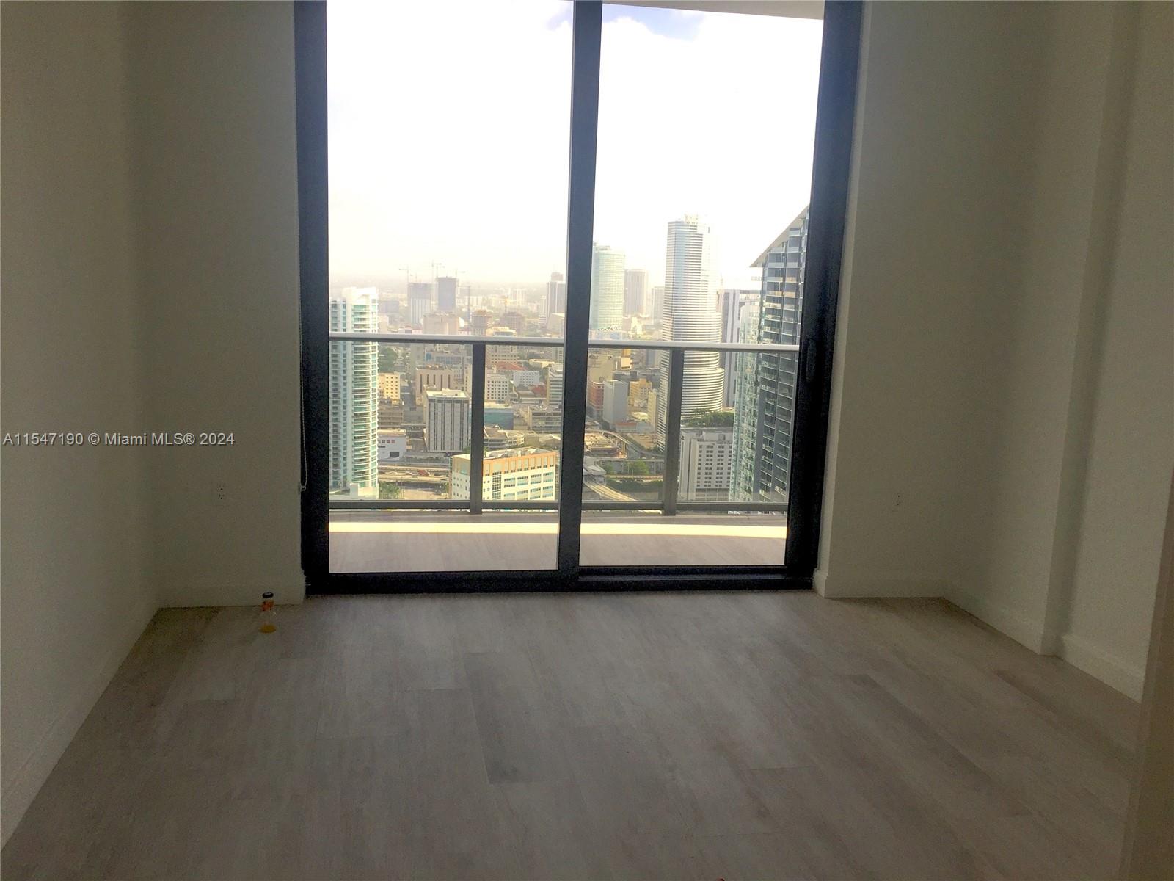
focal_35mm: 29
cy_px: 440
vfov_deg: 48.2
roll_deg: -2.7
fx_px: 984
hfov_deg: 61.7
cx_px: 587
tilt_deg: -6.8
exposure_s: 1/565
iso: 32
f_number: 2.2
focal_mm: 4.15
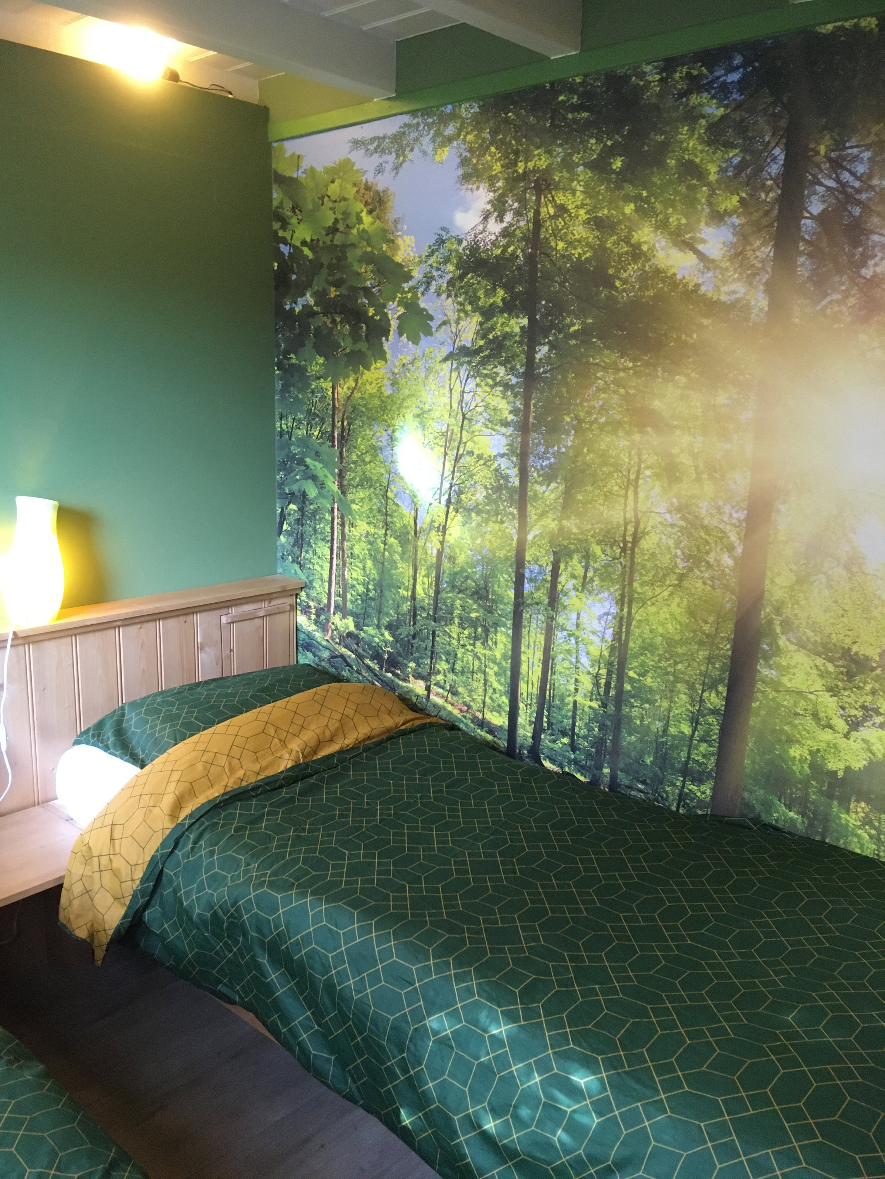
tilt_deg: -14.3
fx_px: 989
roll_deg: -1.3
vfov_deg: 61.7
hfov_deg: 48.2
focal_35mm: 29
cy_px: 590
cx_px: 442
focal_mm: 4.15
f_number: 2.2
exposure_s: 1/25
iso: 200
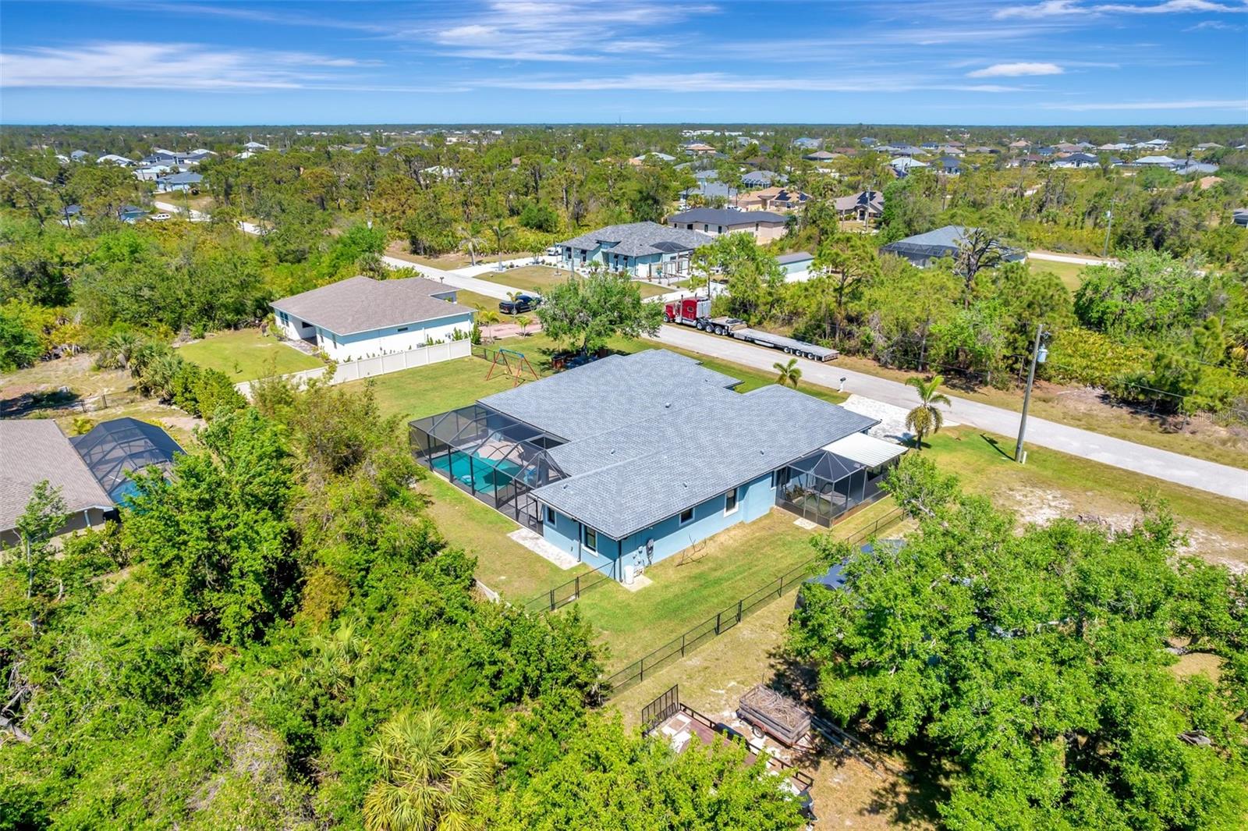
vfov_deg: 57.2
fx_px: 762
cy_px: 416
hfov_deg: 78.6
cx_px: 624
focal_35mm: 22
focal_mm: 8.38
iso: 110
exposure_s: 1/1250
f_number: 2.8
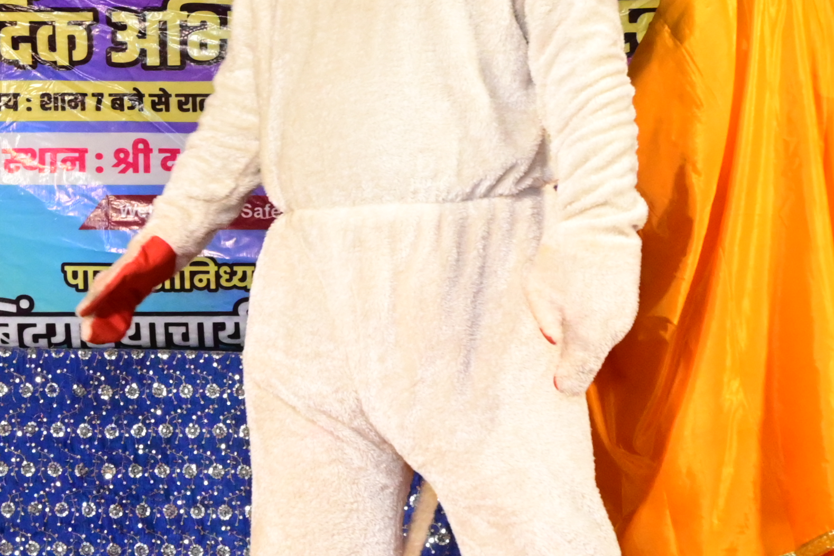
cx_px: 38
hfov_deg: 15.9
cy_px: 119
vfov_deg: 10.8
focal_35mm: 127
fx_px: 2942
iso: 2000
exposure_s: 1/160
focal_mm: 24
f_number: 5.6
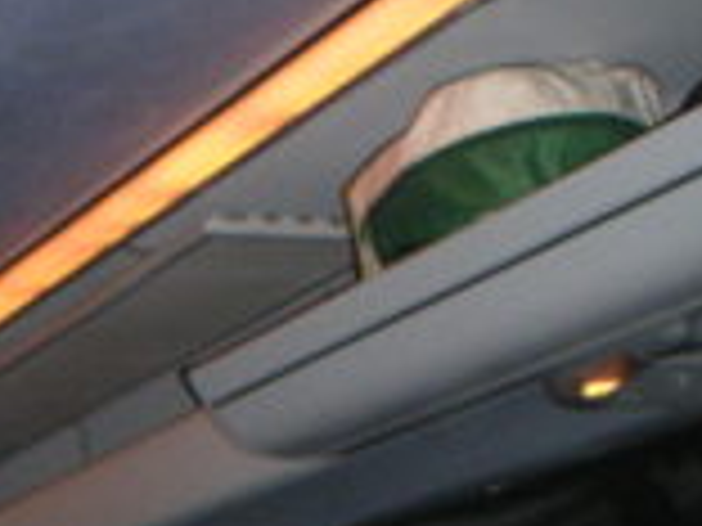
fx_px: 2474
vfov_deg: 11.8
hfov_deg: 15.1
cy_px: 717
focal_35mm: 122
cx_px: -320
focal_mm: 6
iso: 160
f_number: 2.8
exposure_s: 1/45
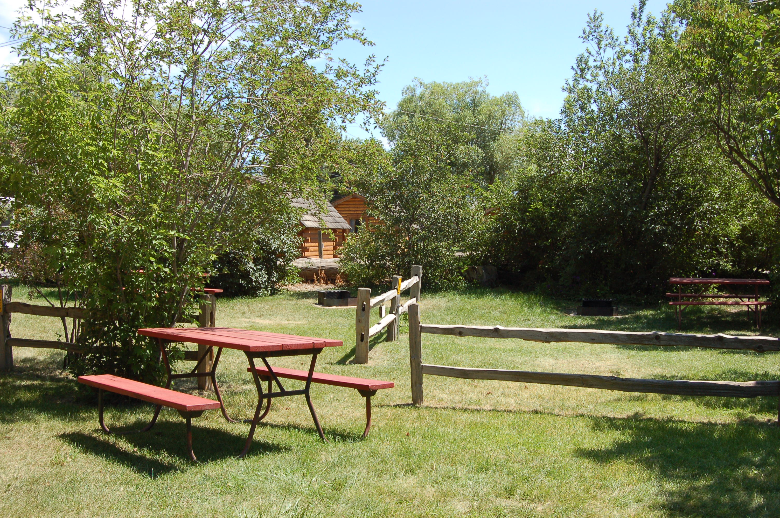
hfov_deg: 46.4
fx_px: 909
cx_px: 390
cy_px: 259
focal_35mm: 42
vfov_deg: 31.8
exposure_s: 1/250
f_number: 10
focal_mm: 28
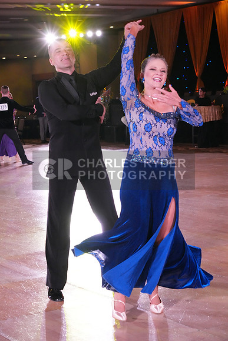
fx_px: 769
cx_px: 114
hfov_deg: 16.9
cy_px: 170
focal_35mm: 81
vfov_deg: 25.1
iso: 10000
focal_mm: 81
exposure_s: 1/400
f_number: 6.3
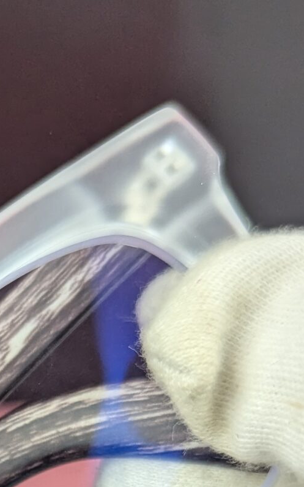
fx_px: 1087
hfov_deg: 14.9
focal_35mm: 82
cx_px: -138
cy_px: 588
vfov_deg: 23.1
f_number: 1.85
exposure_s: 1/229
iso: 54
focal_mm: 6.81
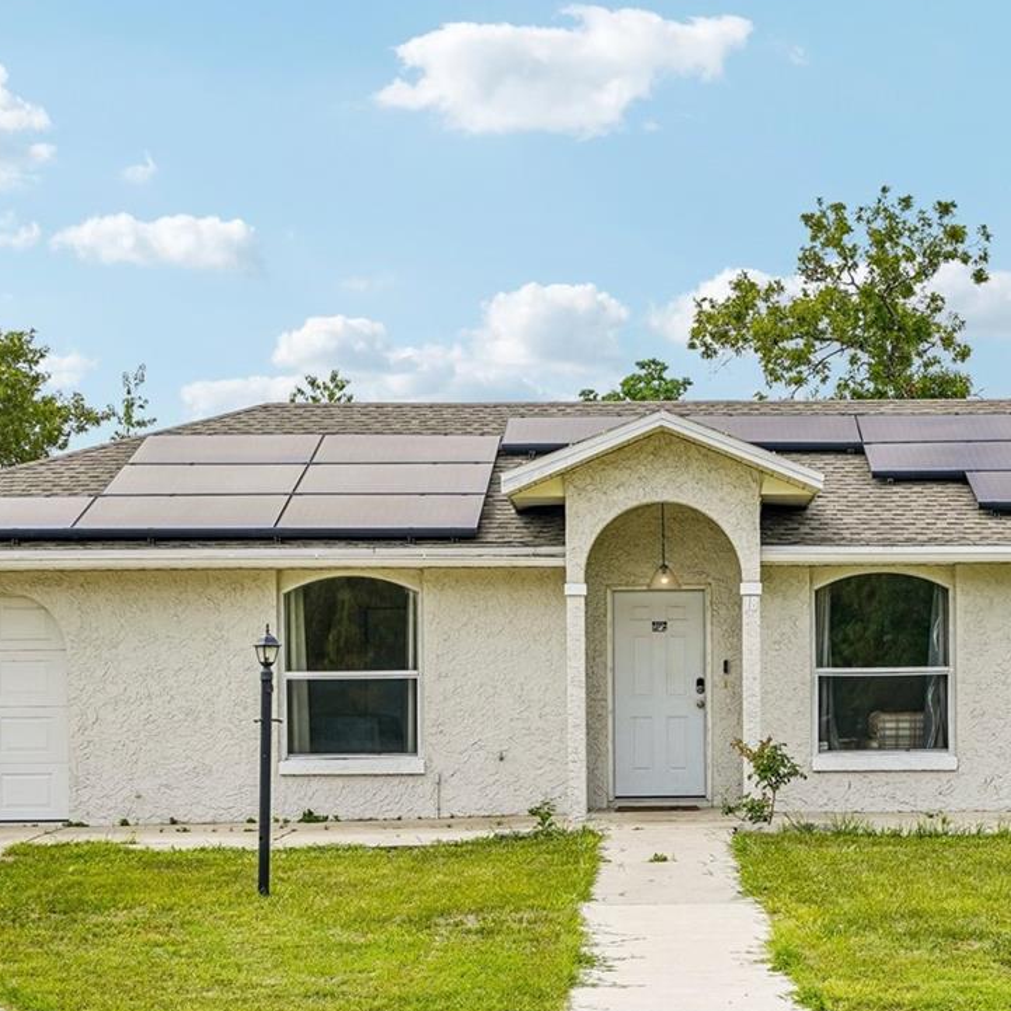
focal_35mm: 66
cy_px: 680
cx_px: 686
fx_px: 2181
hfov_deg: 25.9
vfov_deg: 25.9
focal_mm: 35
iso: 50
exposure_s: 1/125
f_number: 8
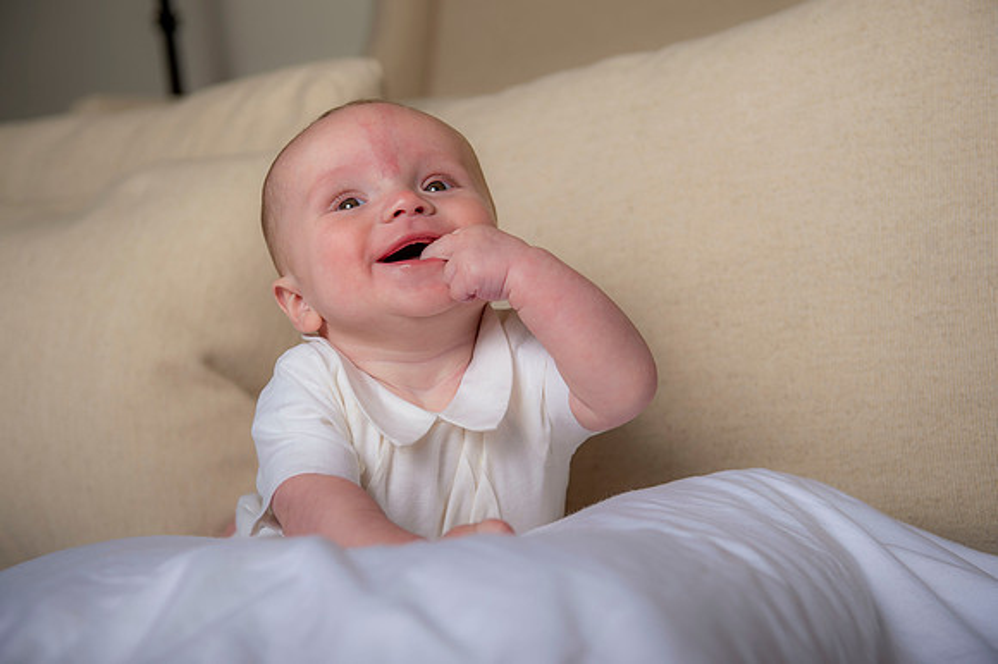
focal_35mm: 55
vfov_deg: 24.6
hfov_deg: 36.3
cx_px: 499
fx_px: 1524
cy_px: 332
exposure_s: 1/200
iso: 200
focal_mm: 55
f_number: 4
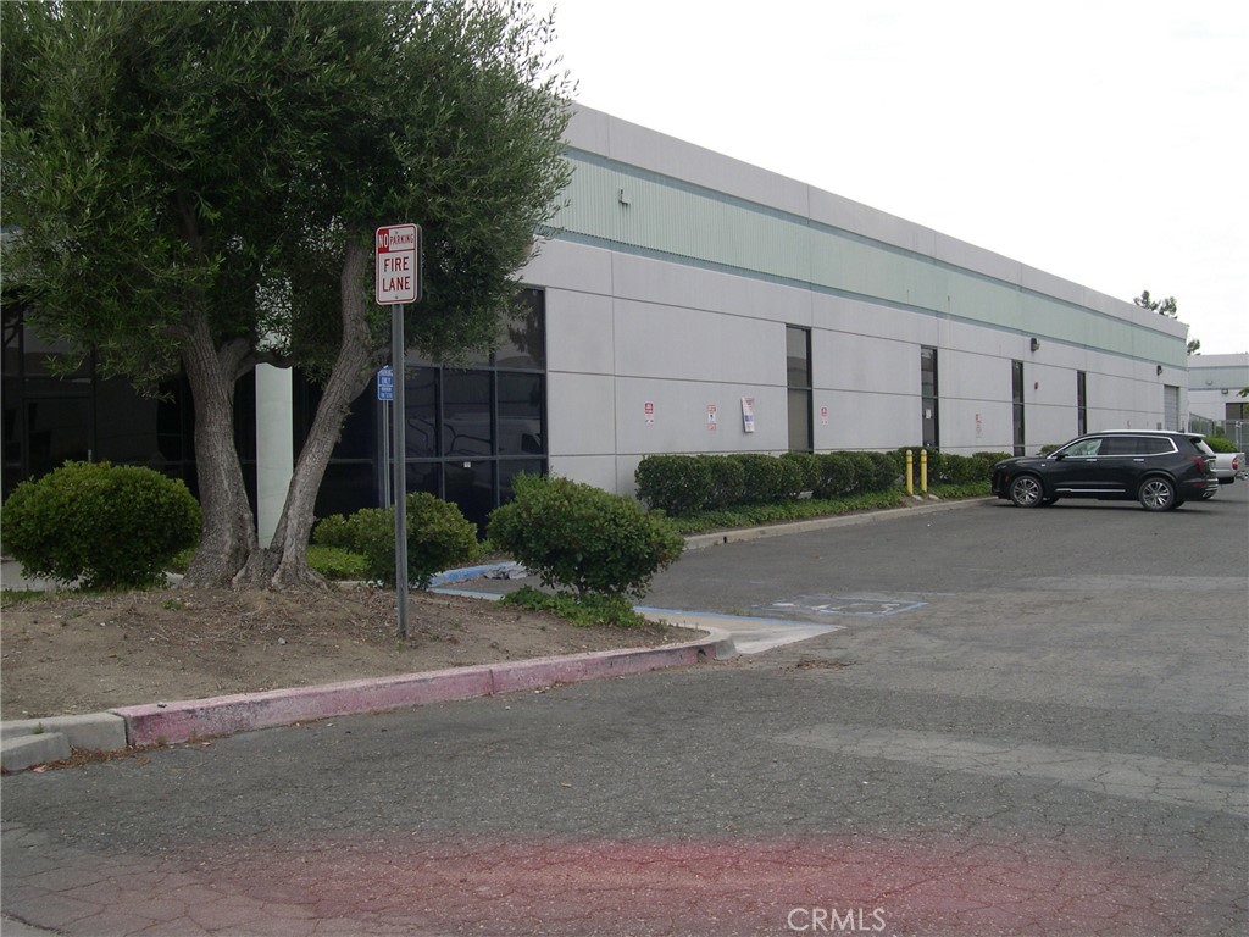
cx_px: 624
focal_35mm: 38
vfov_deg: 37.7
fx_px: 1371
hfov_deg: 49.0
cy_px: 468
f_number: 7.6
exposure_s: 1/120
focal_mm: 8
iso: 100
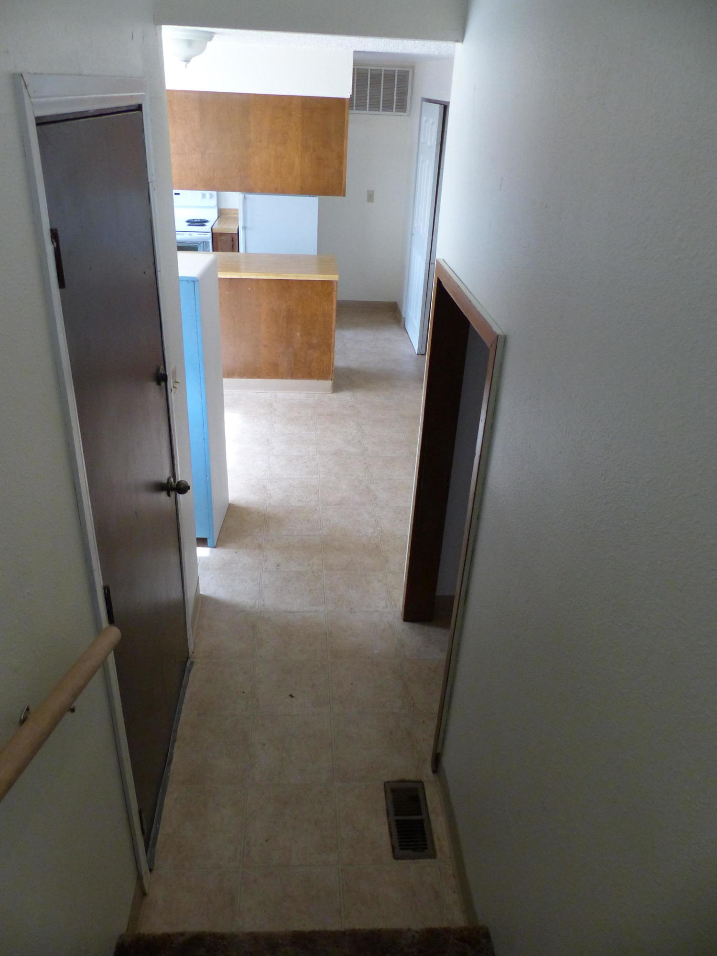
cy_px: 478
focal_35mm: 25
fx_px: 690
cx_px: 358
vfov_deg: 69.4
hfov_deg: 54.9
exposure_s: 1/125
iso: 400
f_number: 2.8
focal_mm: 4.5
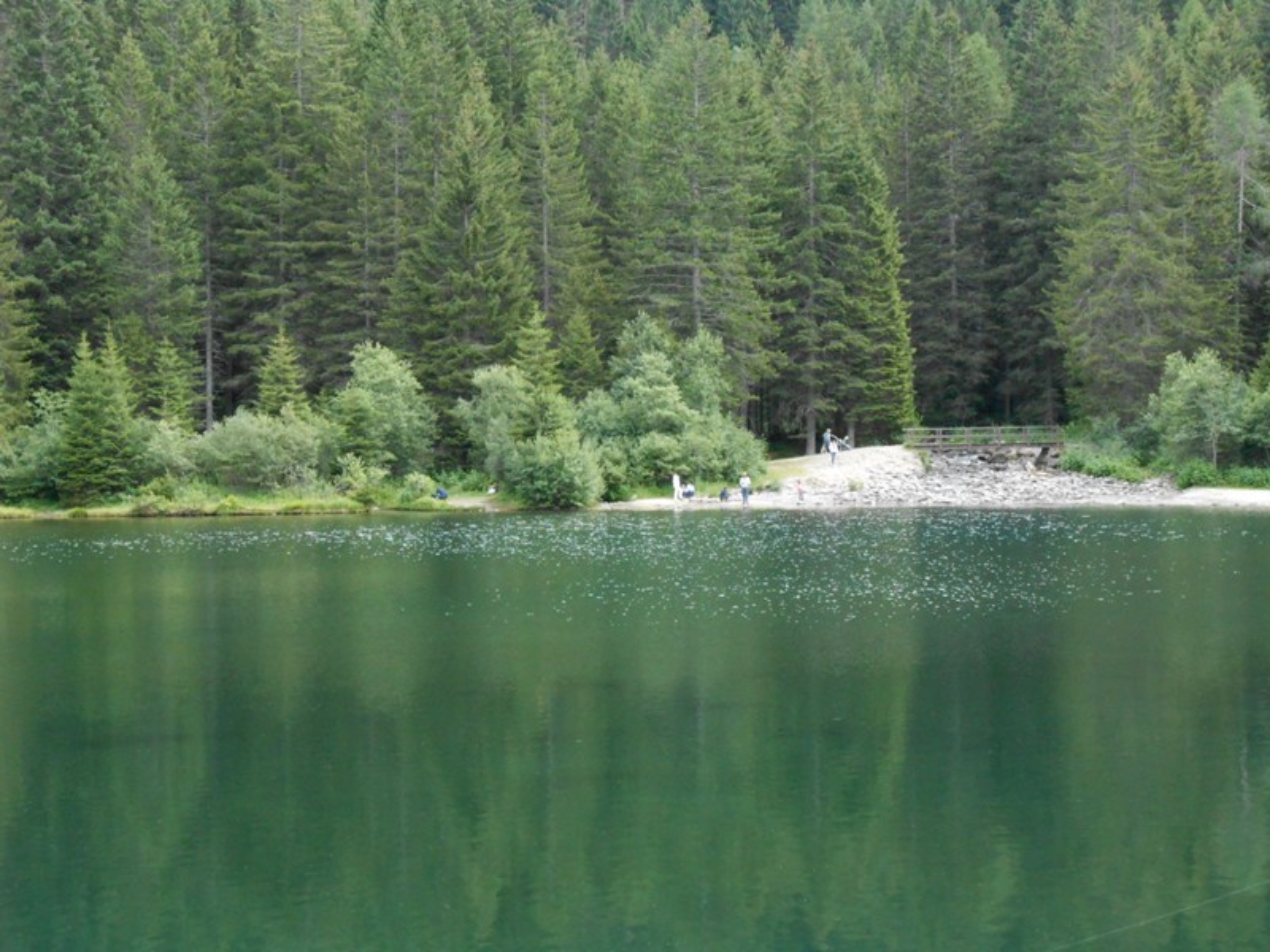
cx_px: 635
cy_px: 476
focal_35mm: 72
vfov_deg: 20.4
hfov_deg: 27.0
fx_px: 2642
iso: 400
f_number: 6
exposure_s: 1/160
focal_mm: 12.8
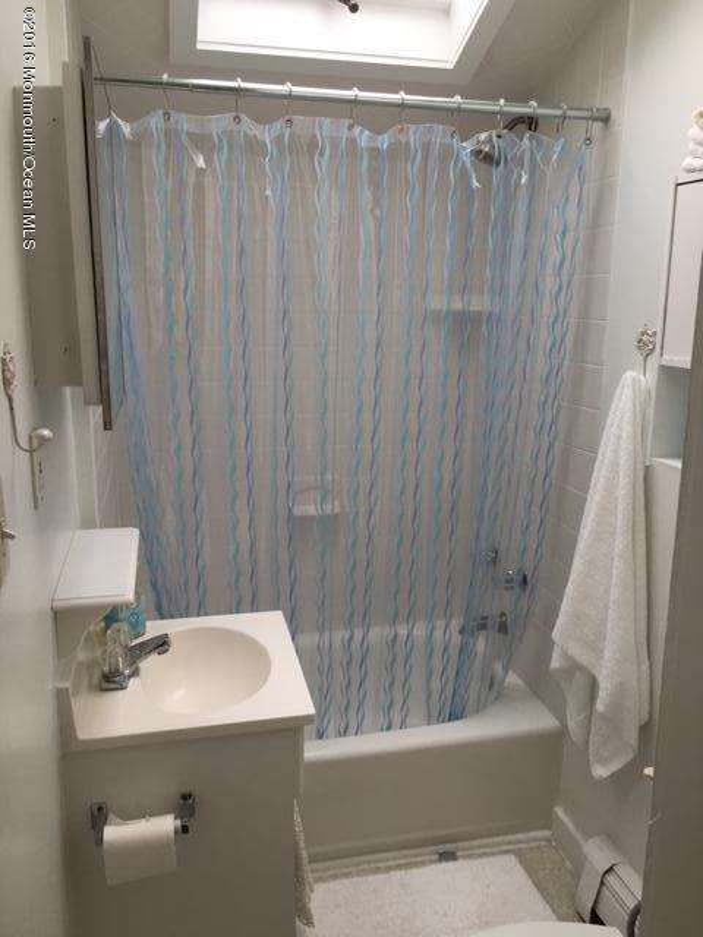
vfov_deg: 61.7
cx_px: 352
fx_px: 785
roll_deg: -0.4
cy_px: 468
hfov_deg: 48.2
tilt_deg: -11.6
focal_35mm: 29
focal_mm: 4.15
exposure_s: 1/120
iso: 40
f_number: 2.2
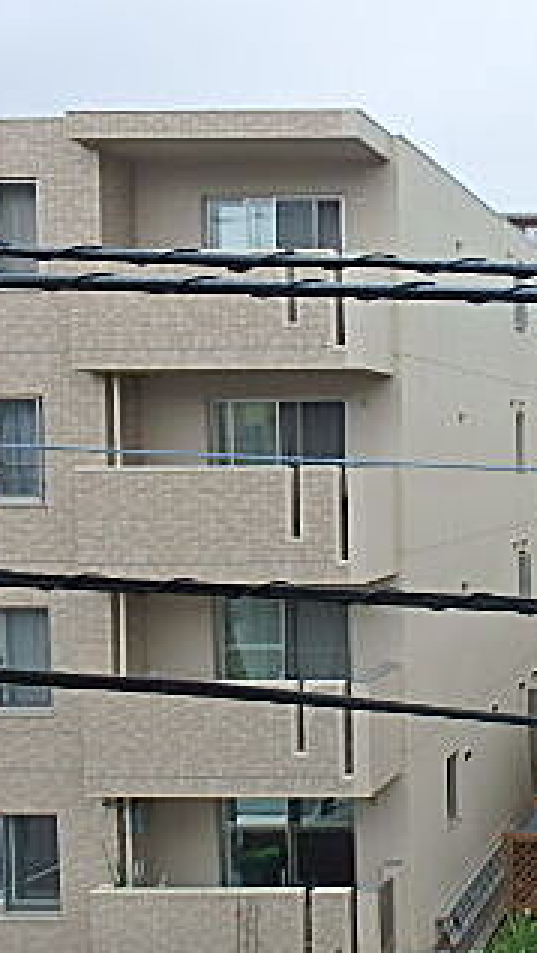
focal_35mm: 46
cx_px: 822
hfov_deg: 21.5
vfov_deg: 44.5
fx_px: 1164
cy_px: 545
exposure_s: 1/500
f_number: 6
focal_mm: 3.7
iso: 125
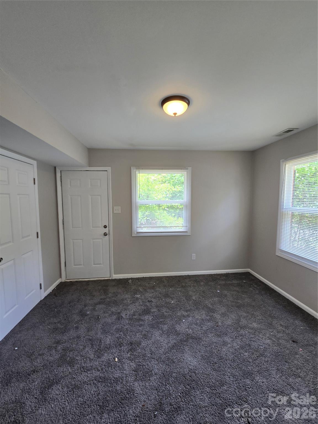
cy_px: 212
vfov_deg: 106.2
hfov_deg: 89.9
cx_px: 159
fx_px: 159
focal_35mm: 13
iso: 64
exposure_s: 1/60
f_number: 2.2
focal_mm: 2.2
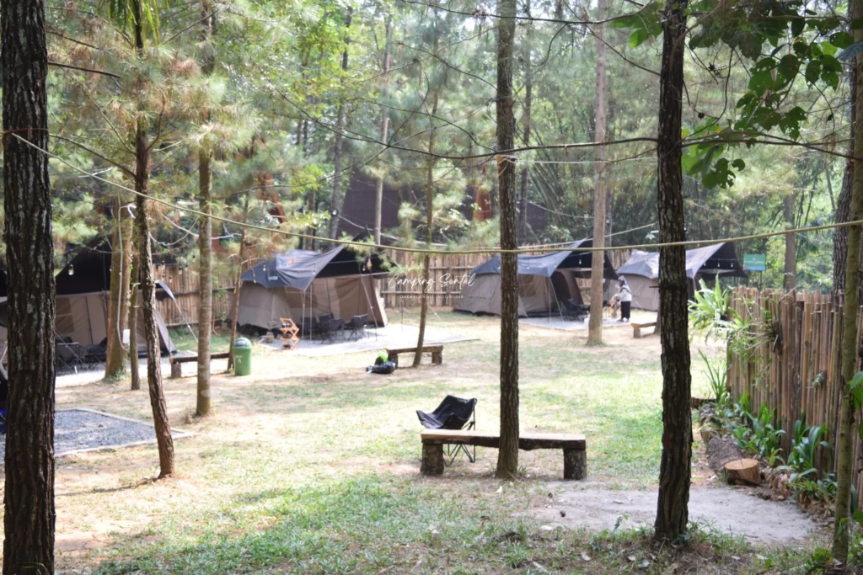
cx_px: 432
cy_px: 288
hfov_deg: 55.1
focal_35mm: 34
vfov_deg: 38.4
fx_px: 827
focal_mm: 23
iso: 100
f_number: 4.5
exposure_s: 1/60
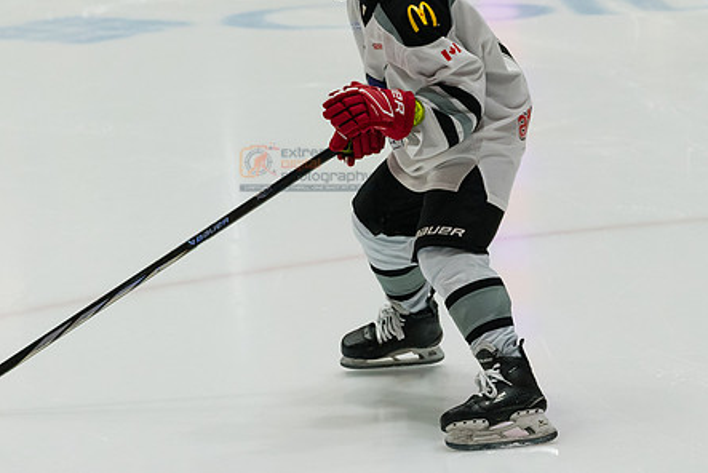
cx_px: 437
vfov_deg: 5.9
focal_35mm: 233
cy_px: 128
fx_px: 4585
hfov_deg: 8.8
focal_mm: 91
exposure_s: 1/800
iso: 2000
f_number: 4
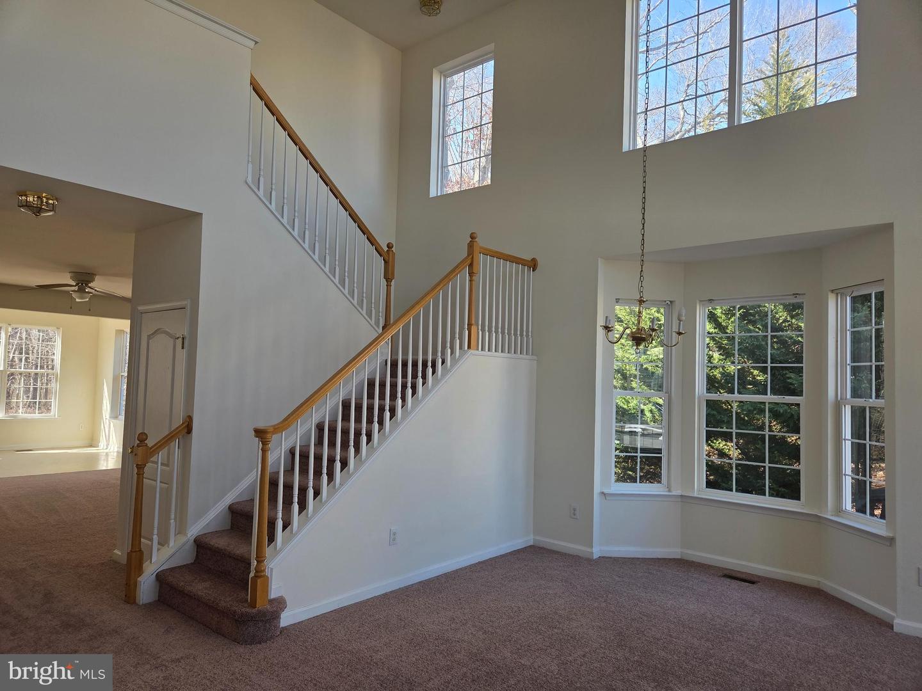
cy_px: 346
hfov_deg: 73.9
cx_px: 461
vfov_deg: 58.9
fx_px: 613
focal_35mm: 23
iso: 50
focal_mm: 5.4
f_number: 1.8
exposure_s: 1/359
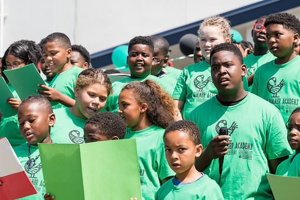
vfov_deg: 12.2
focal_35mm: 112
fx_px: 934
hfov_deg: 18.3
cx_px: 150
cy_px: 100
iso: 100
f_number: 4
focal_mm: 75
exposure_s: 1/500
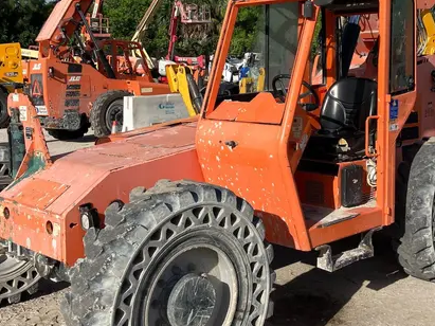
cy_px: 117
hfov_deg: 38.2
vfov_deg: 29.0
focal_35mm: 50
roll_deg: +0.1
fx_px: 628
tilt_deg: -6.0
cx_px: 220
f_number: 1.8
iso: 32
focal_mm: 3.99
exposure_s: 1/2114
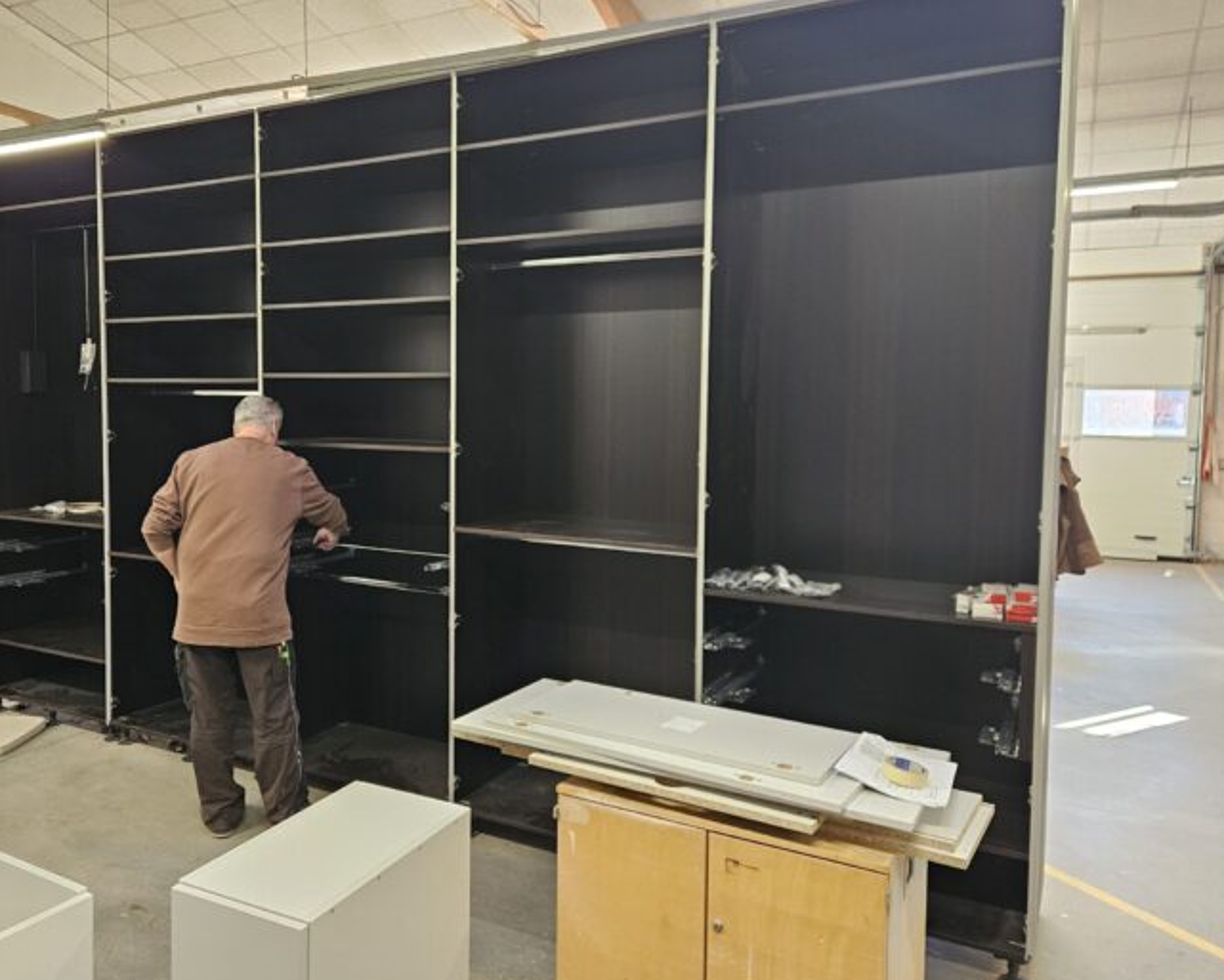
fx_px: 1014
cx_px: 487
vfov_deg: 51.5
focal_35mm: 28
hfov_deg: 61.6
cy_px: 451
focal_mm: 5.4
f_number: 1.8
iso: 640
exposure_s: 1/142
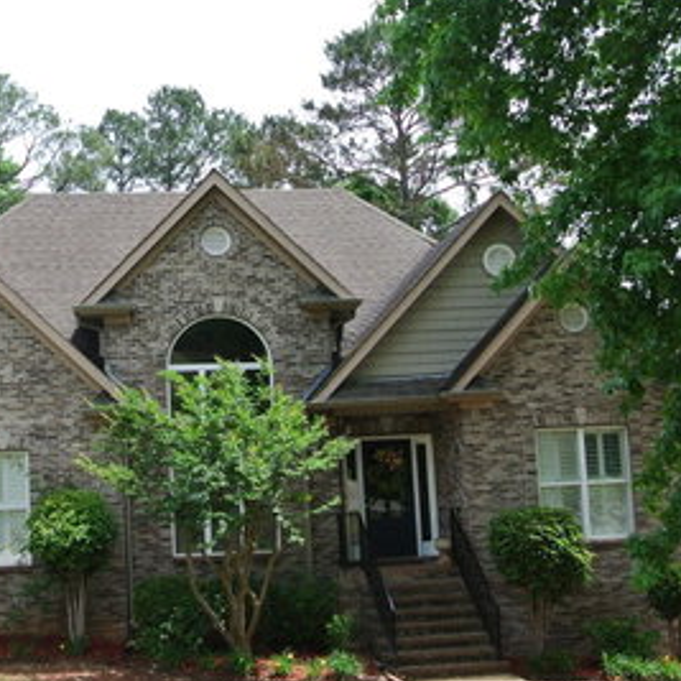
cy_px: 338
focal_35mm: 49
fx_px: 1091
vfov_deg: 34.7
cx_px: 255
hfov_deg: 34.5
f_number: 4.5
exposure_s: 1/400
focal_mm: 11.4
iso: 100
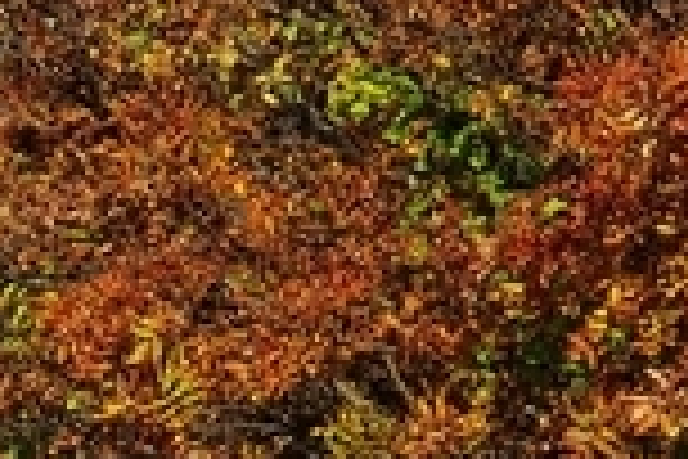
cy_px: 774
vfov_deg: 5.3
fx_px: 4911
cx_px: -364
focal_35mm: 257
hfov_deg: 7.9
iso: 100
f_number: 11
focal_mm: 49
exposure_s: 1/200
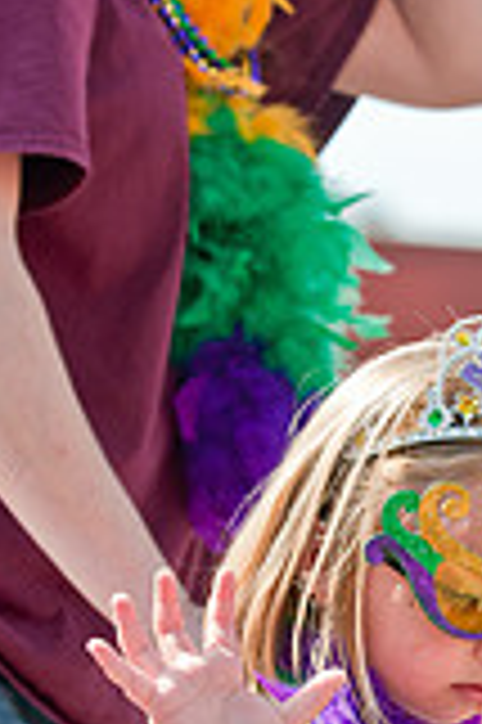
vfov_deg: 6.1
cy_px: 562
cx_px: 403
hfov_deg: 4.1
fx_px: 6762
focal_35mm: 336
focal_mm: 80
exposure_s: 1/800
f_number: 4
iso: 200
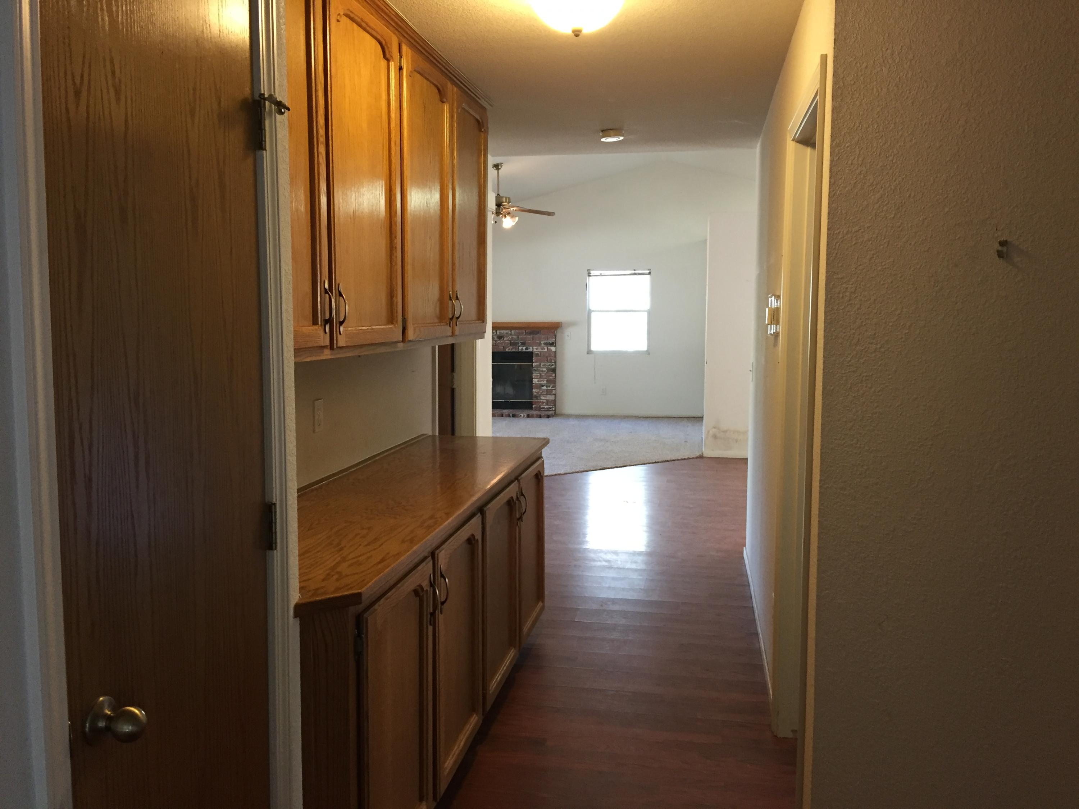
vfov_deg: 48.2
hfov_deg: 61.7
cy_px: 404
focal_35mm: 29
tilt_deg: -4.2
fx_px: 904
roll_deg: -0.3
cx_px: 540
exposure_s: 1/30
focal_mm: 4.15
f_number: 2.2
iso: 125
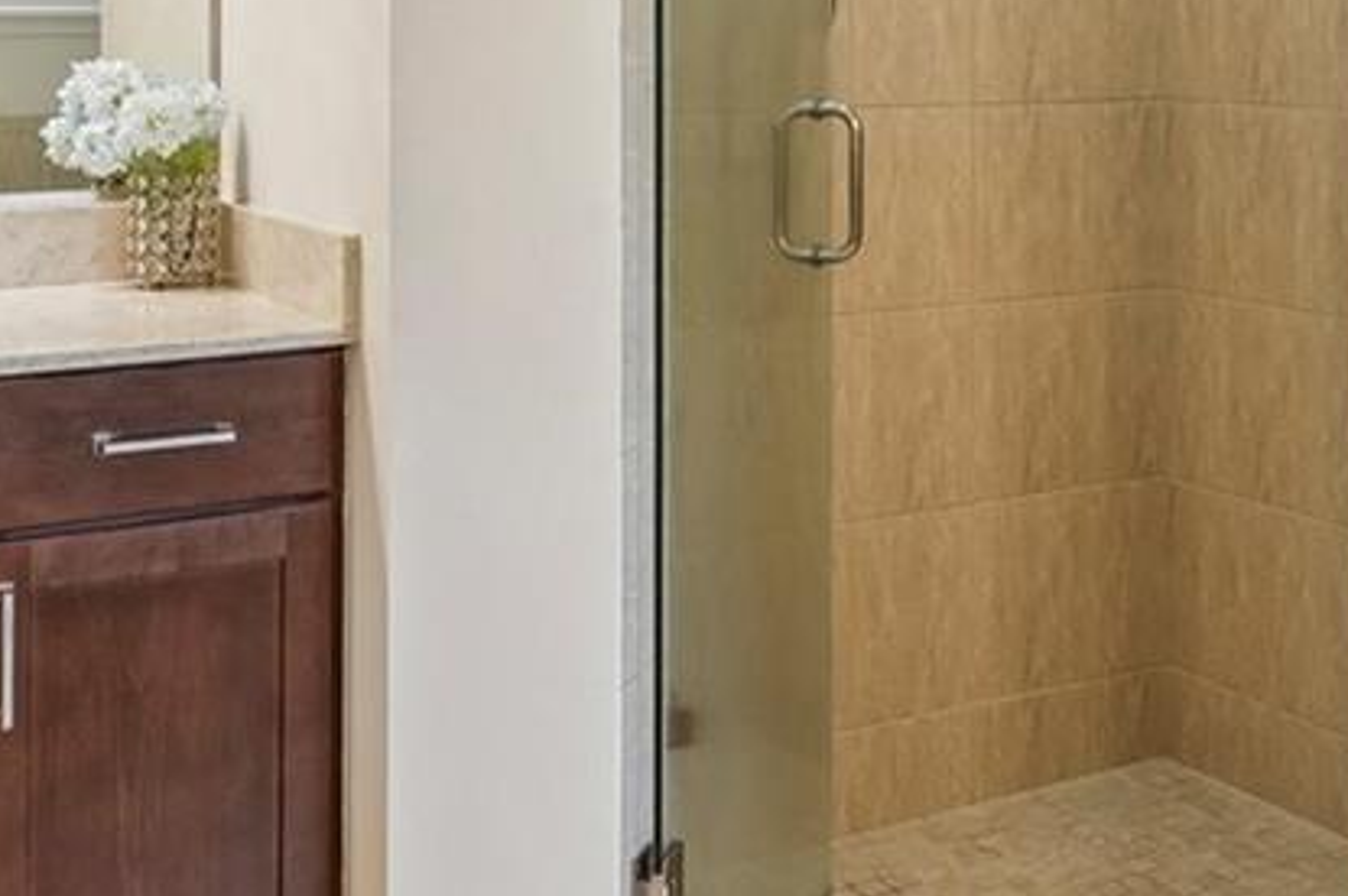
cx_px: 871
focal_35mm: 54
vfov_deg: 23.9
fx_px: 2020
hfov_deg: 36.6
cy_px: -10
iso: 100
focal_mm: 14
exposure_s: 1/2.5
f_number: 11
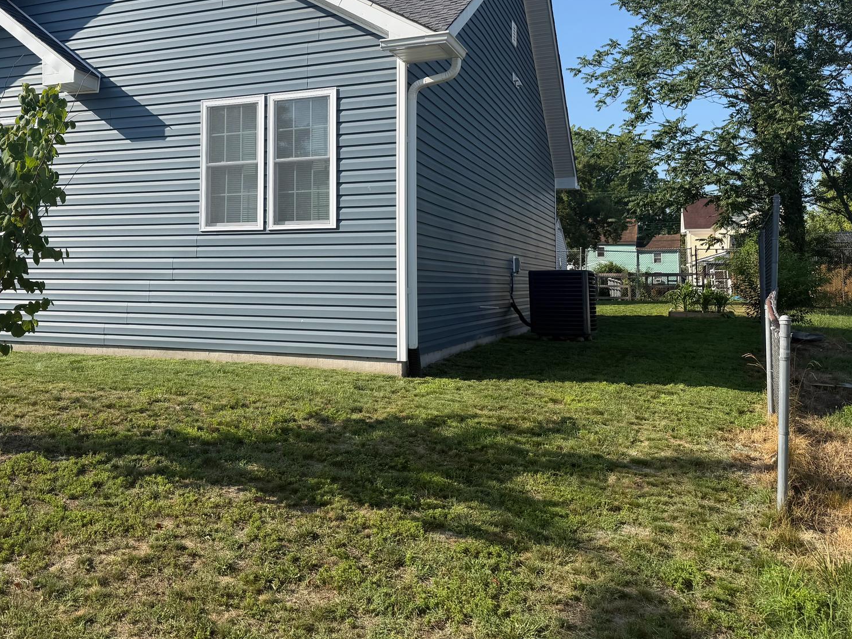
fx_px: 812
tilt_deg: +4.5
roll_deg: -0.2
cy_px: 216
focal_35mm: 33
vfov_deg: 42.4
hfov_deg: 54.2
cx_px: 280
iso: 80
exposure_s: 1/3145
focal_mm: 6.76
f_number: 1.78
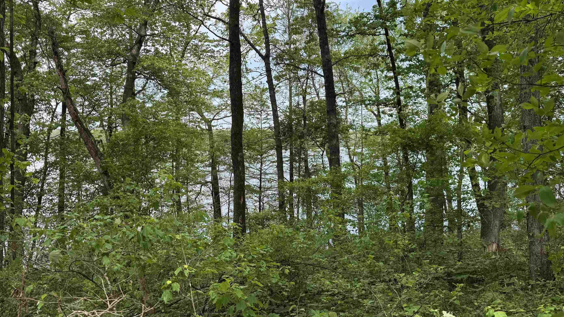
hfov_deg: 66.0
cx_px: 259
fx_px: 434
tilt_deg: -1.0
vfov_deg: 40.1
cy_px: 141
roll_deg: +1.2
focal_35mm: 29
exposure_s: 1/1151
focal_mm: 6.76
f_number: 1.78
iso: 80
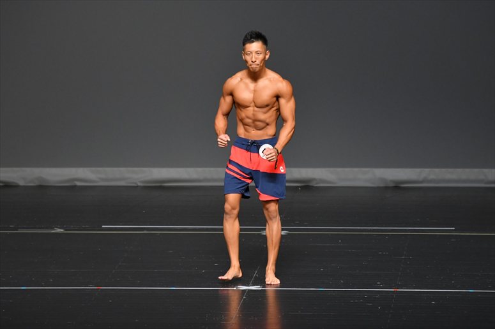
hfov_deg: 6.9
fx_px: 4123
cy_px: 164
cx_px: 248
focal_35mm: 300
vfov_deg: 4.6
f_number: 5.6
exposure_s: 1/400
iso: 2500
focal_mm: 200
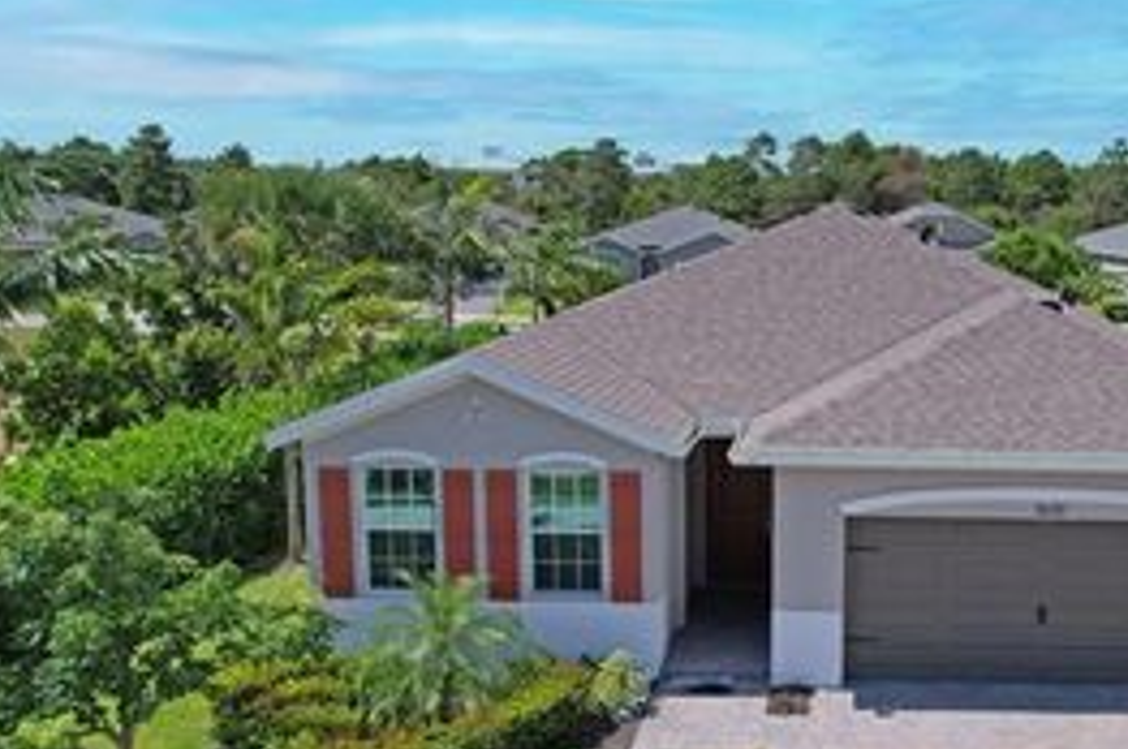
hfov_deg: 44.2
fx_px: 1314
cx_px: 900
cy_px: 411
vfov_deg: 31.8
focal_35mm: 42
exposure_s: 1/3200
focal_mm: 8.38
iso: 130
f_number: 2.8
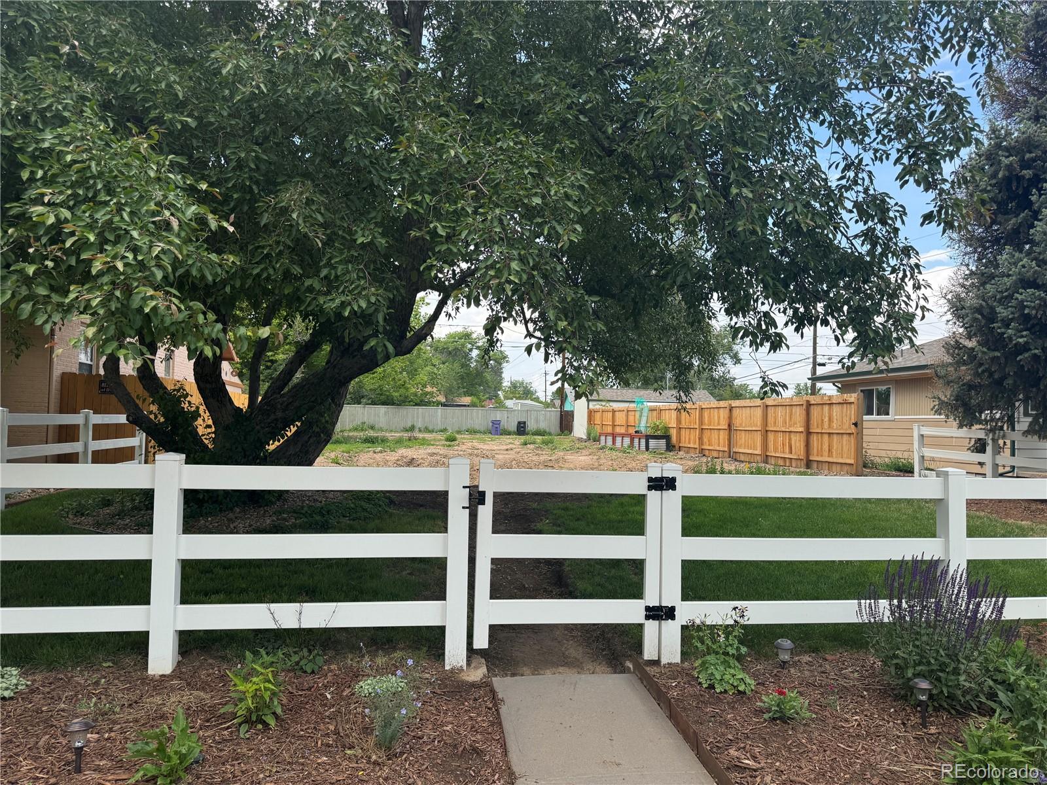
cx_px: 524
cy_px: 392
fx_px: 726
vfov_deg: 56.8
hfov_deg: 71.6
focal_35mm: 24
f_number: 1.78
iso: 80
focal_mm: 6.76
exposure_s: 1/1721
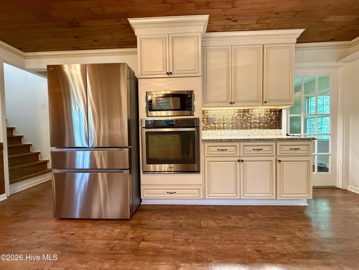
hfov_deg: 102.0
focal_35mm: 14
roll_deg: +0.7
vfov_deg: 85.7
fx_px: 145
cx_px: 180
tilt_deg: -1.1
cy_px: 135
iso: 500
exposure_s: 1/60
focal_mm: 2.22
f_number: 2.2
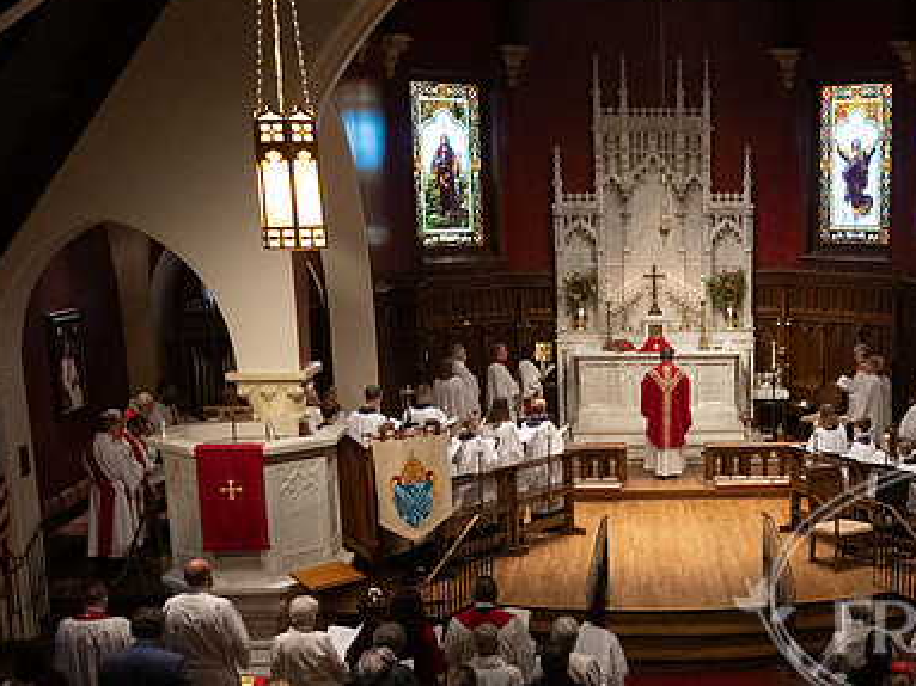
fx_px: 1428
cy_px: 532
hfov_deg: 34.3
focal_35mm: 54
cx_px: 748
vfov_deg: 26.6
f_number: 7.1
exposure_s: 1/125
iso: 5000
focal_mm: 24
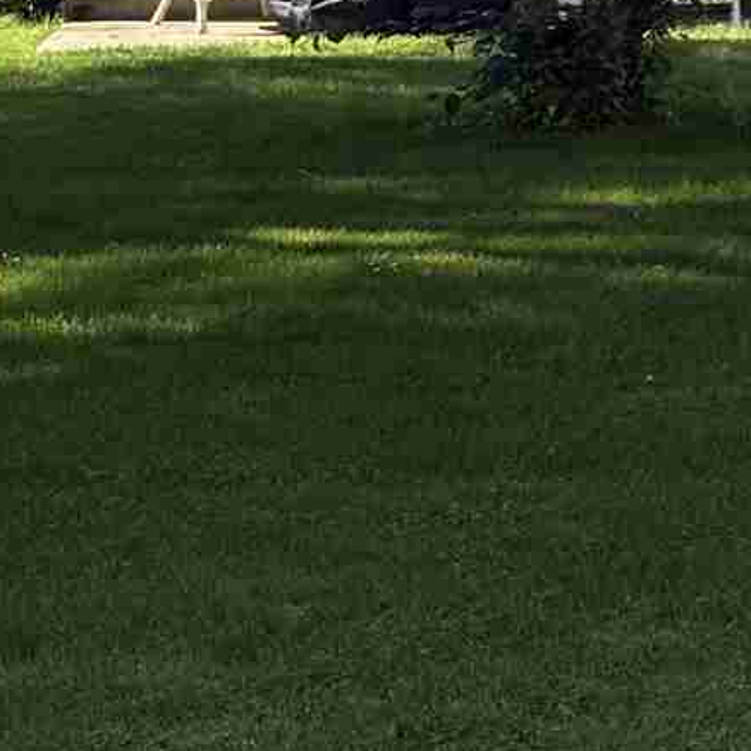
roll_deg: -0.5
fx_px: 3657
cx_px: 1961
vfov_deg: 11.2
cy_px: -411
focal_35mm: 149
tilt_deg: +3.3
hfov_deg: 9.9
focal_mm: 6.76
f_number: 1.78
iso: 100
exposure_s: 1/2232
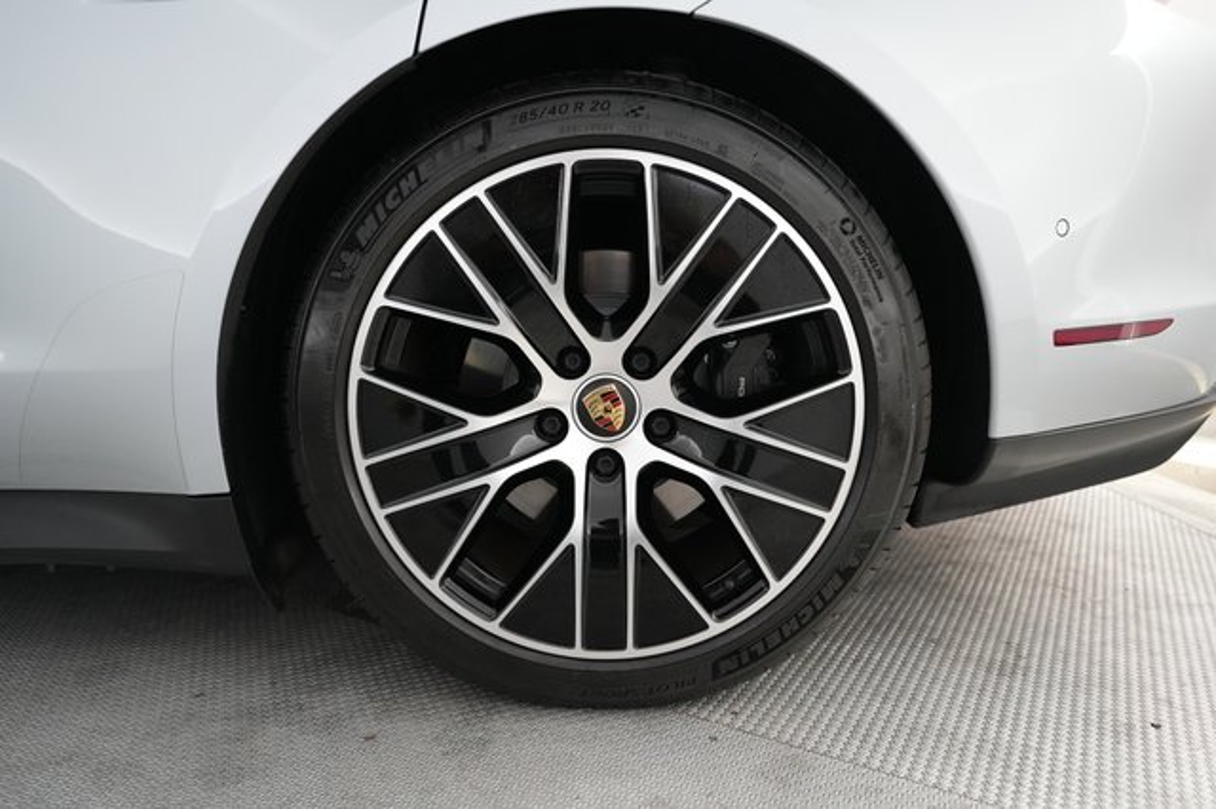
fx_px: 810
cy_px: 404
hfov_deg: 73.8
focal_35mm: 24
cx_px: 608
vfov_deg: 53.1
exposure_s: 1/160
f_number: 2.8
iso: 4000
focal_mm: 24
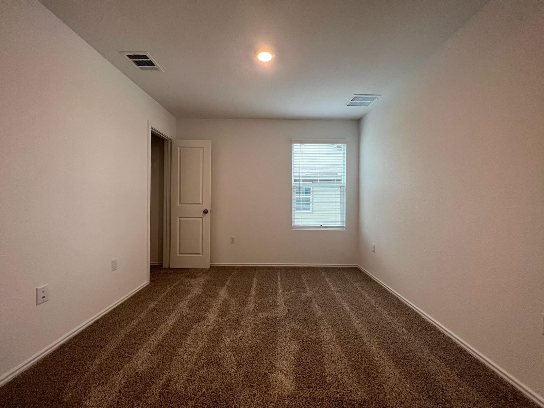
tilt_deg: -1.1
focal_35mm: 13
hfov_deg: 106.2
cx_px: 272
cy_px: 204
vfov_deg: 89.9
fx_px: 204
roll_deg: +0.1
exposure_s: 1/120
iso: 125
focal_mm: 1.57
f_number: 1.8
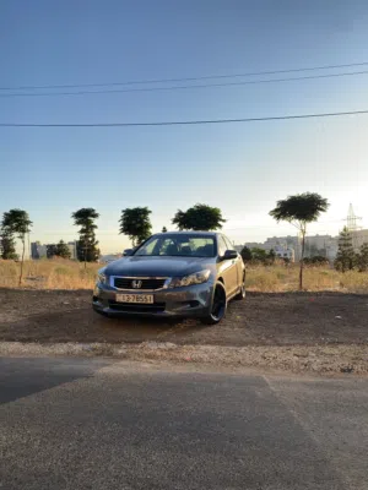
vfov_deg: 67.3
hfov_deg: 53.1
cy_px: 245
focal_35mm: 26
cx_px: 184
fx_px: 369
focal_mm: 4.25
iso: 32
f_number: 1.8
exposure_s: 1/469
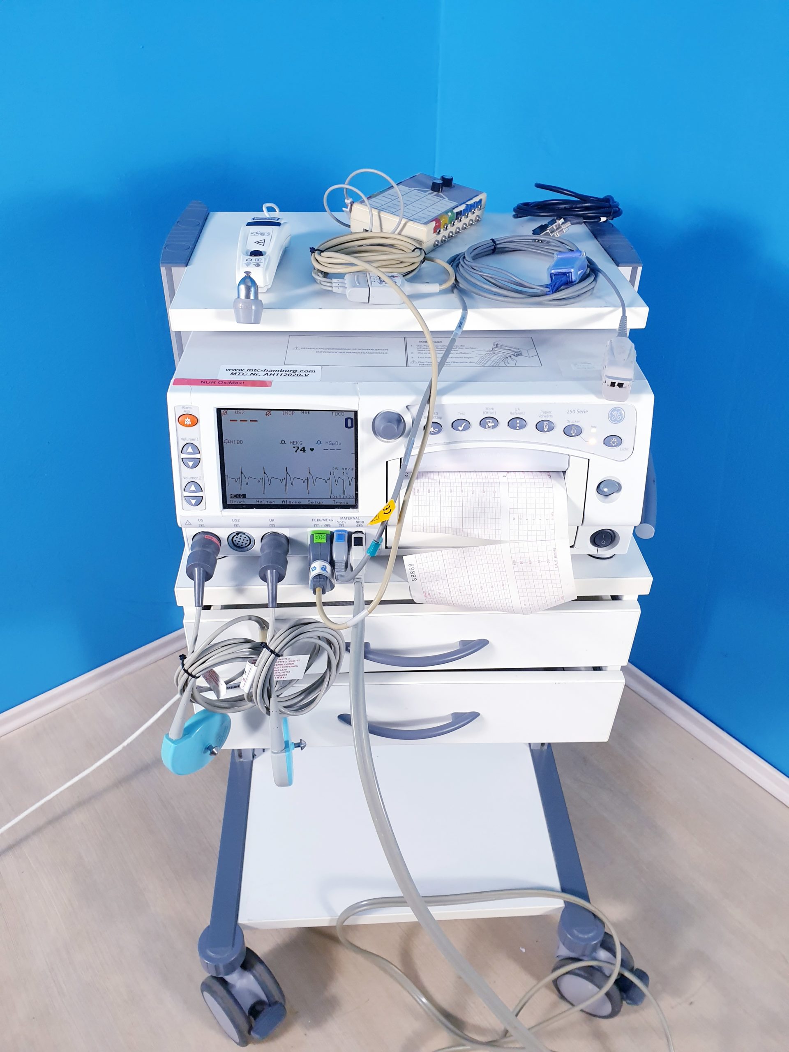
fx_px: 790
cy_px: 526
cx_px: 394
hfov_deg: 53.1
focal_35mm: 26
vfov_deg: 67.3
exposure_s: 1/50
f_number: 2.4
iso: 160
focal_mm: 4.3
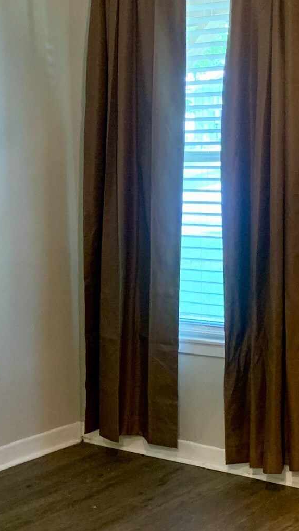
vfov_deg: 32.6
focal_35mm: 64
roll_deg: +0.2
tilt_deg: -11.1
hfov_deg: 18.8
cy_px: 349
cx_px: 194
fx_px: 902
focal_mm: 4.25
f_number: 1.8
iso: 500
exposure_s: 1/30
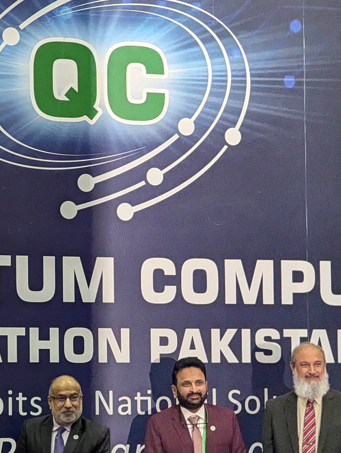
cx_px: 89
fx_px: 2201
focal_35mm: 168
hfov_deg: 8.8
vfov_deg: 11.7
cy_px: 280
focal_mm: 19
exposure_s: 1/100
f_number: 3.5
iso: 902
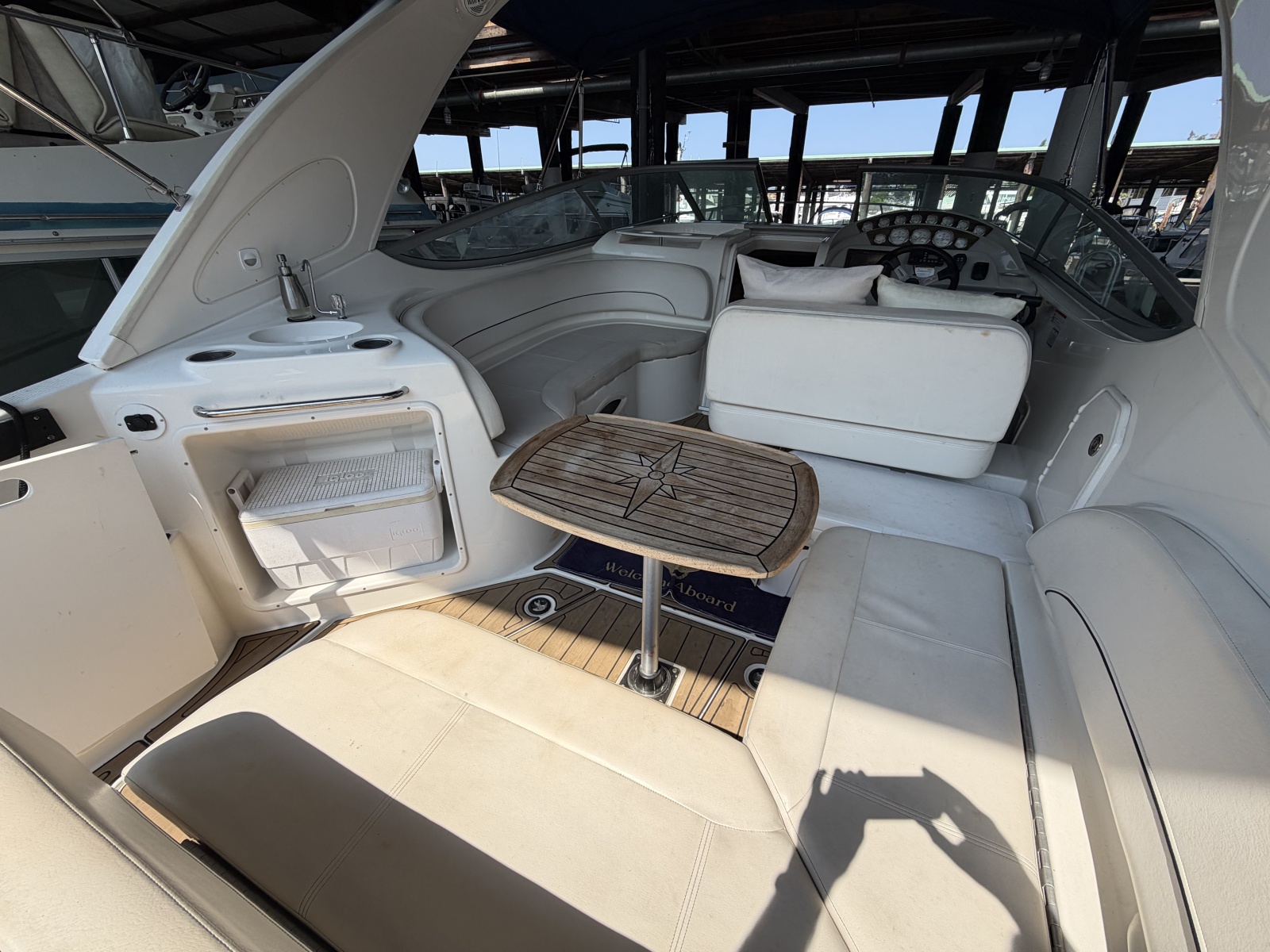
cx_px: 635
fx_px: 514
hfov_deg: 102.1
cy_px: 476
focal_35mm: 14
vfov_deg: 85.7
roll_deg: +0.8
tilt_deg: -26.5
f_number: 2.2
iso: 20
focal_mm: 2.22
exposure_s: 1/770
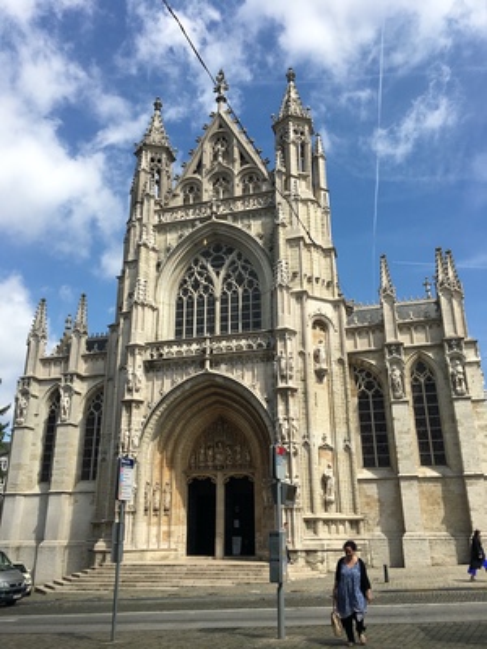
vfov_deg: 61.7
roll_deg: +0.7
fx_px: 544
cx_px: 244
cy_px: 324
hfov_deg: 48.2
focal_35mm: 29
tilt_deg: +21.3
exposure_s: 1/1789
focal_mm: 4.15
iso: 25
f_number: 2.2
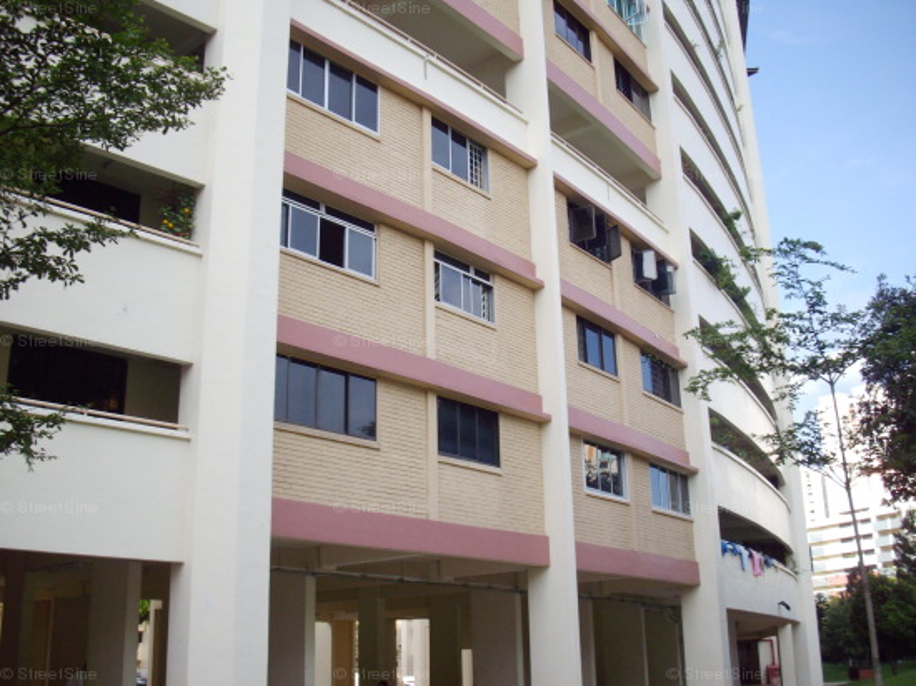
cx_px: 458
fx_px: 979
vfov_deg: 38.6
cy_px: 343
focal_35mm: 37
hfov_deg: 50.2
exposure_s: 1/100
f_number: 5.6
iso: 80
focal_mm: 6.2
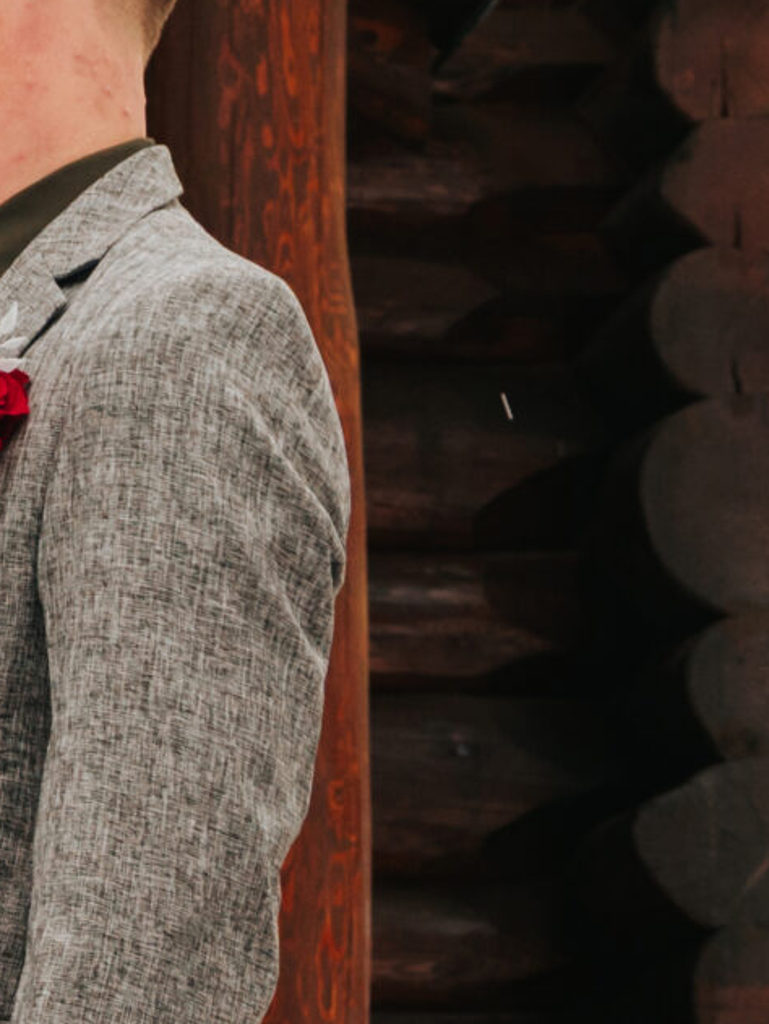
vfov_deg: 10.1
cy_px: 222
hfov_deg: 7.2
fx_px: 5770
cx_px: -1032
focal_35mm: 195
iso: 640
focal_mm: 50
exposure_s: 1/160
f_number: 10
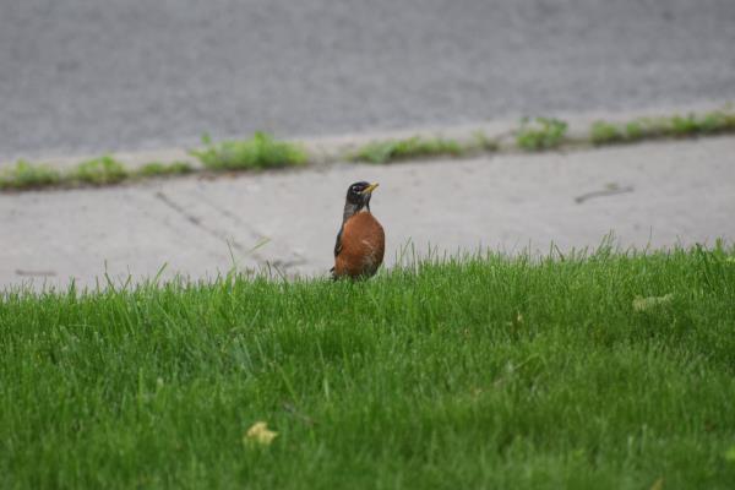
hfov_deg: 4.6
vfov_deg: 3.1
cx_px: 368
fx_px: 9187
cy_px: 245
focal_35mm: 450
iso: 800
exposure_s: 1/160
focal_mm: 300
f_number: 5.6
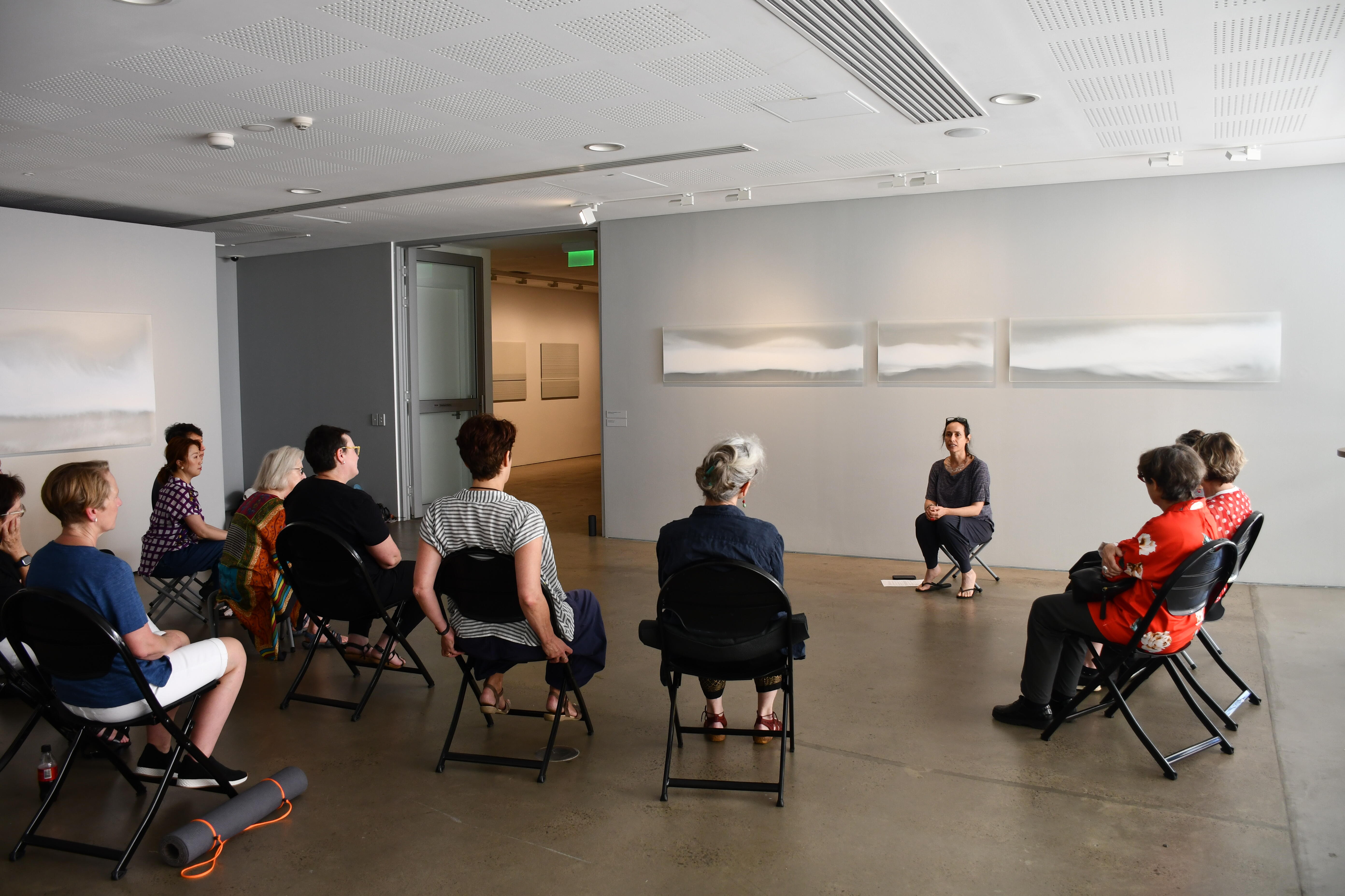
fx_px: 1009
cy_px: 448
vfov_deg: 47.9
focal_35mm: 27
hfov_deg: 67.4
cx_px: 672
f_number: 4.5
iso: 400
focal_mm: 18
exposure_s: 1/80
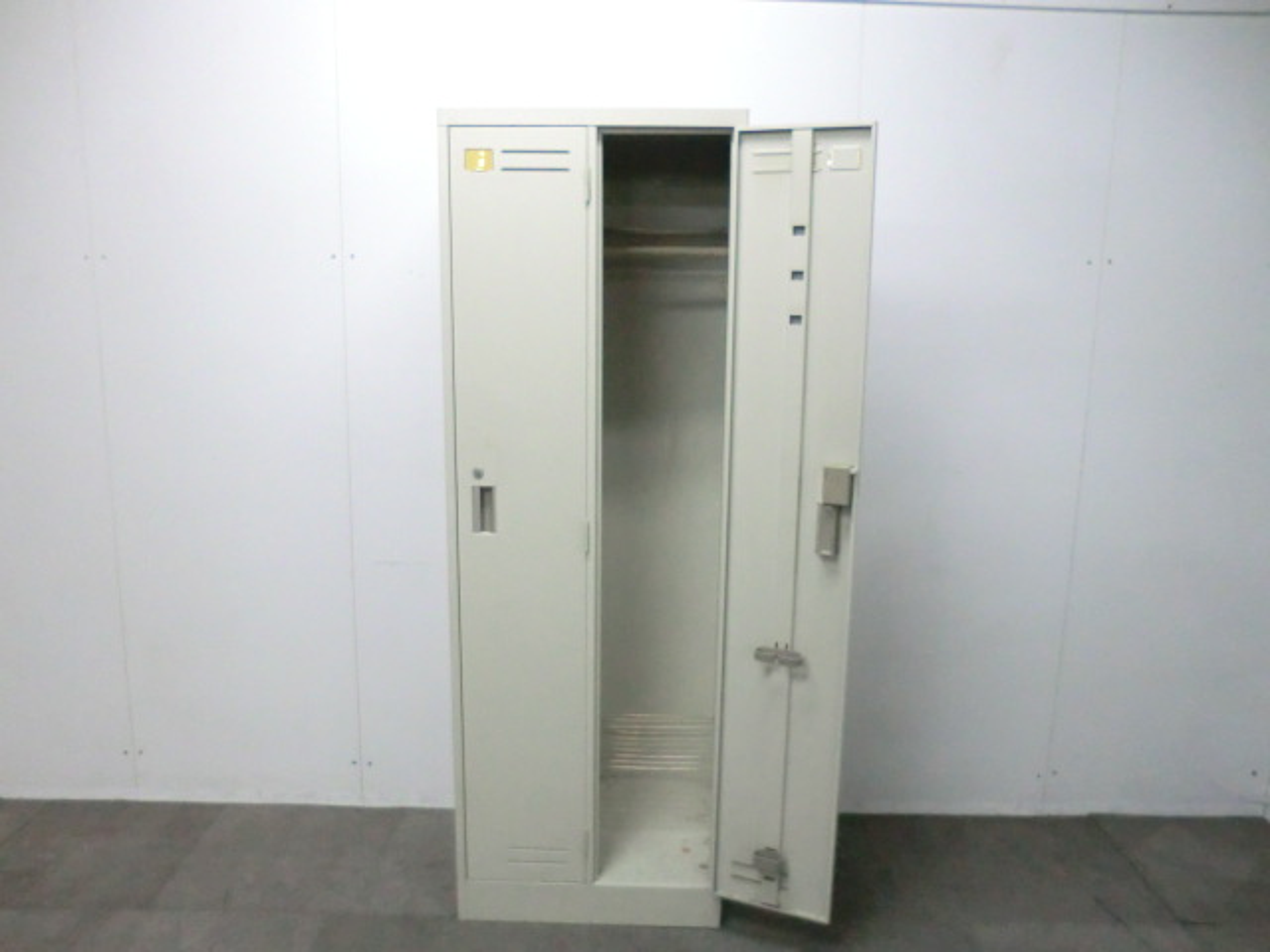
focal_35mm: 27
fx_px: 991
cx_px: 635
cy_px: 476
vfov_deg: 51.4
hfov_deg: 65.3
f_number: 3.2
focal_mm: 4.9
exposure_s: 1/60
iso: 640
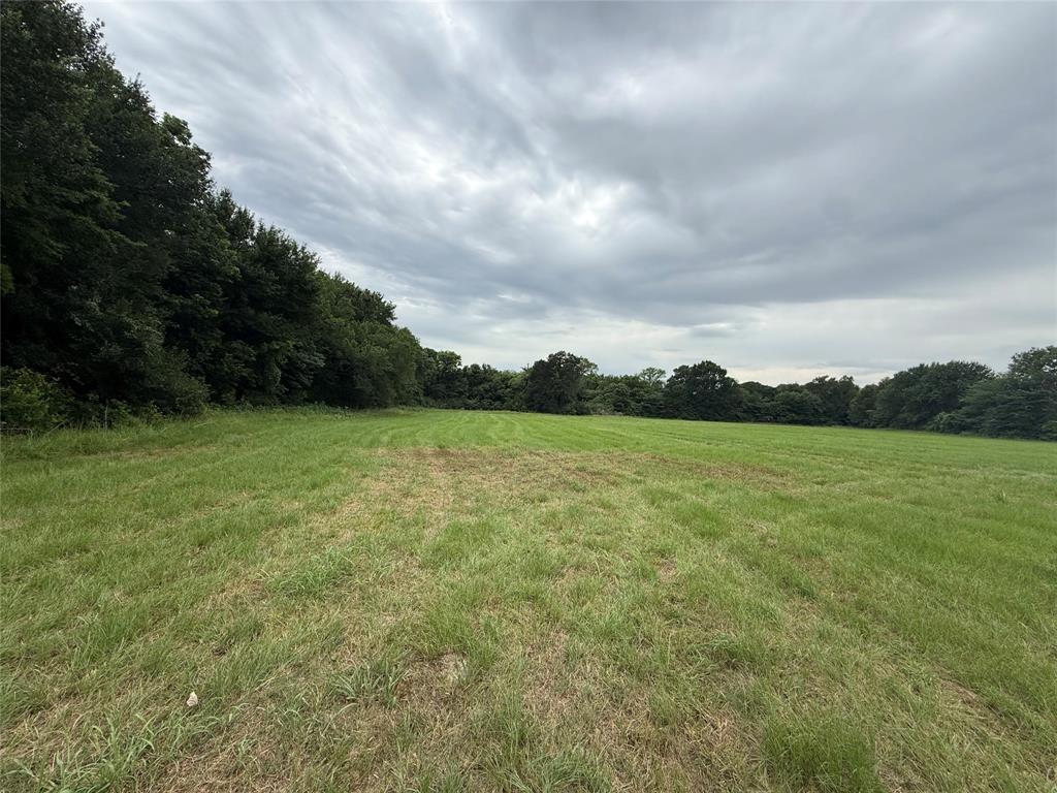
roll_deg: -3.7
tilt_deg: +0.8
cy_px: 396
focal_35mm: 14
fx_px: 427
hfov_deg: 102.1
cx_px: 528
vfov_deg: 85.7
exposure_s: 1/2410
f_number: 2.2
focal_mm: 2.22
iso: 50
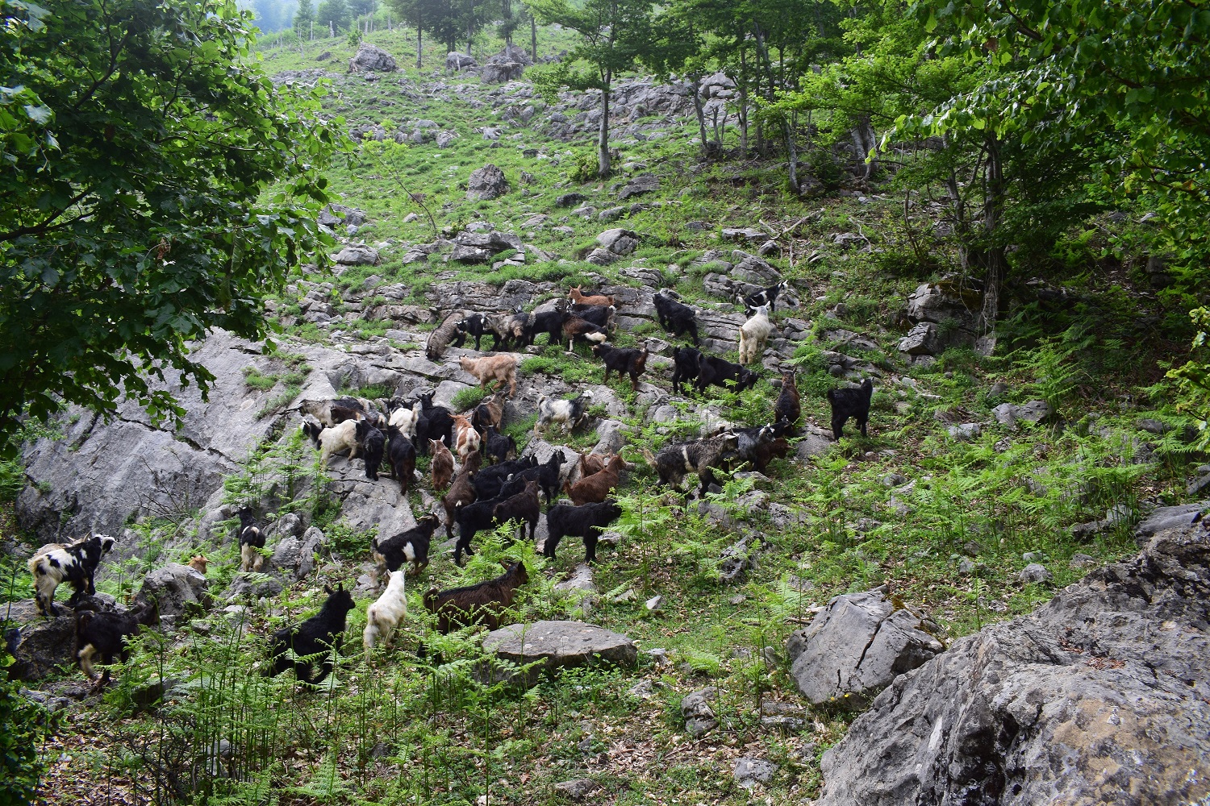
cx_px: 605
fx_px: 907
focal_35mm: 27
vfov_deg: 47.9
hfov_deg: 67.4
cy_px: 403
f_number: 9
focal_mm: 18
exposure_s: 1/160
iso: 400
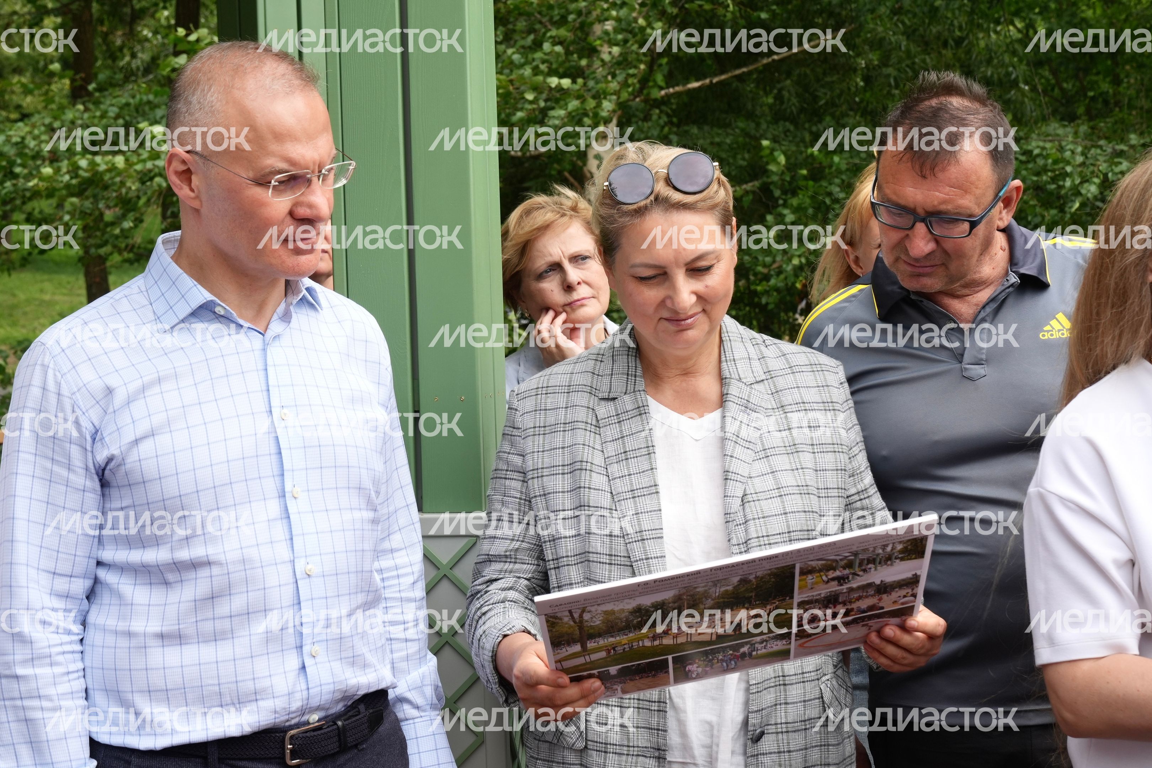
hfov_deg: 40.3
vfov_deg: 27.5
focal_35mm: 49
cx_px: 576
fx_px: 1568
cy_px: 384
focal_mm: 49
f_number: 8
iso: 400
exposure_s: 1/250
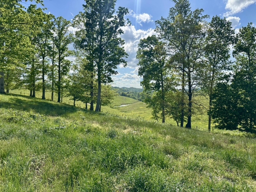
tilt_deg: -0.6
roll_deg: +0.2
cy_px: 96
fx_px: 177
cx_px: 128
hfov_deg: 71.6
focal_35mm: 24
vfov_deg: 56.8
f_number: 1.78
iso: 80
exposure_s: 1/3861
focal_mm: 6.86
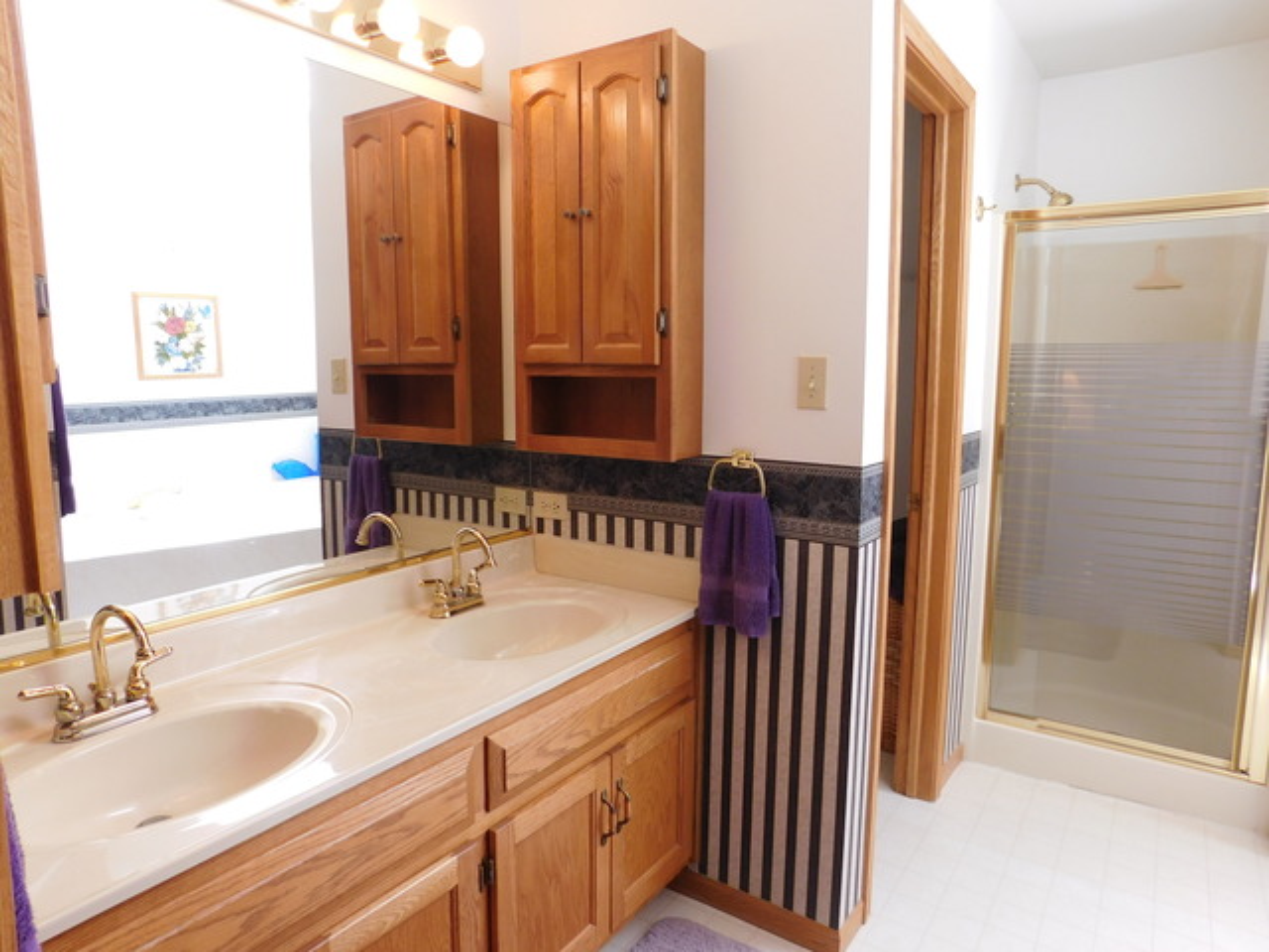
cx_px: 634
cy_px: 476
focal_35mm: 23
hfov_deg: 73.9
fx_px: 843
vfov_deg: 58.9
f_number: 3
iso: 125
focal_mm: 4
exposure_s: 1/40
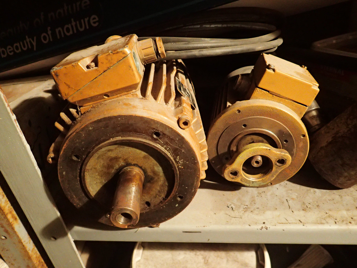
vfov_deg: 54.9
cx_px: 178
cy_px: 134
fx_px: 258
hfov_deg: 69.4
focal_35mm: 25
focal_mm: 4.5
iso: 800
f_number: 2
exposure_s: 1/15
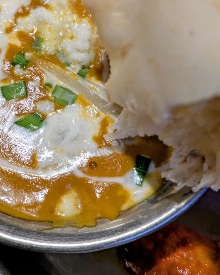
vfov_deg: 40.3
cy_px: 79
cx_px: 92
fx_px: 366
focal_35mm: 45
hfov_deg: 33.4
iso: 163
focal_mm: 5.43
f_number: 1.89
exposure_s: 1/60
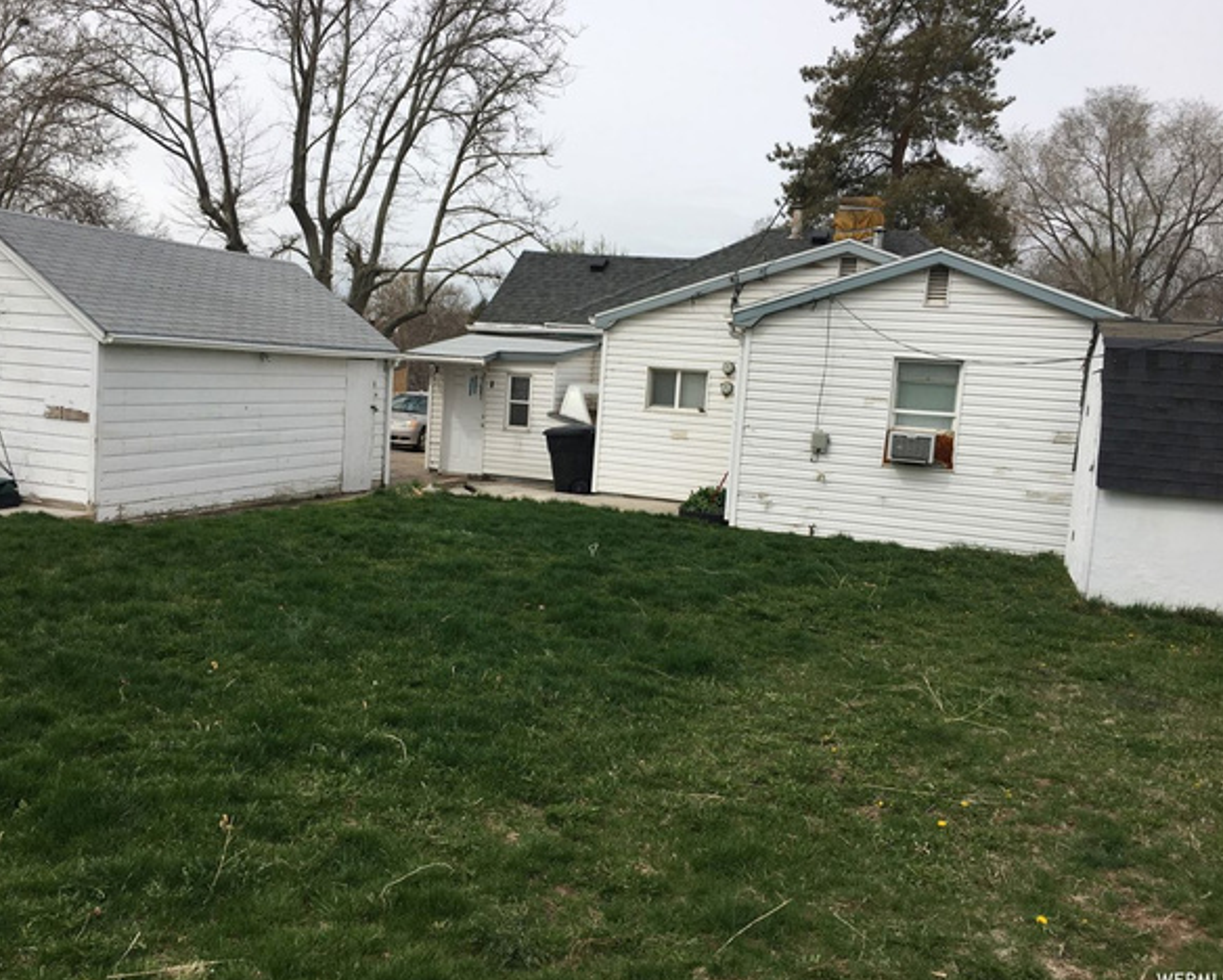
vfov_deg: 47.2
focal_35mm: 31
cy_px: 486
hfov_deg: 57.1
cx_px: 563
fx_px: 1123
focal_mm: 4.15
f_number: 2.2
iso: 25
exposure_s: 1/1876
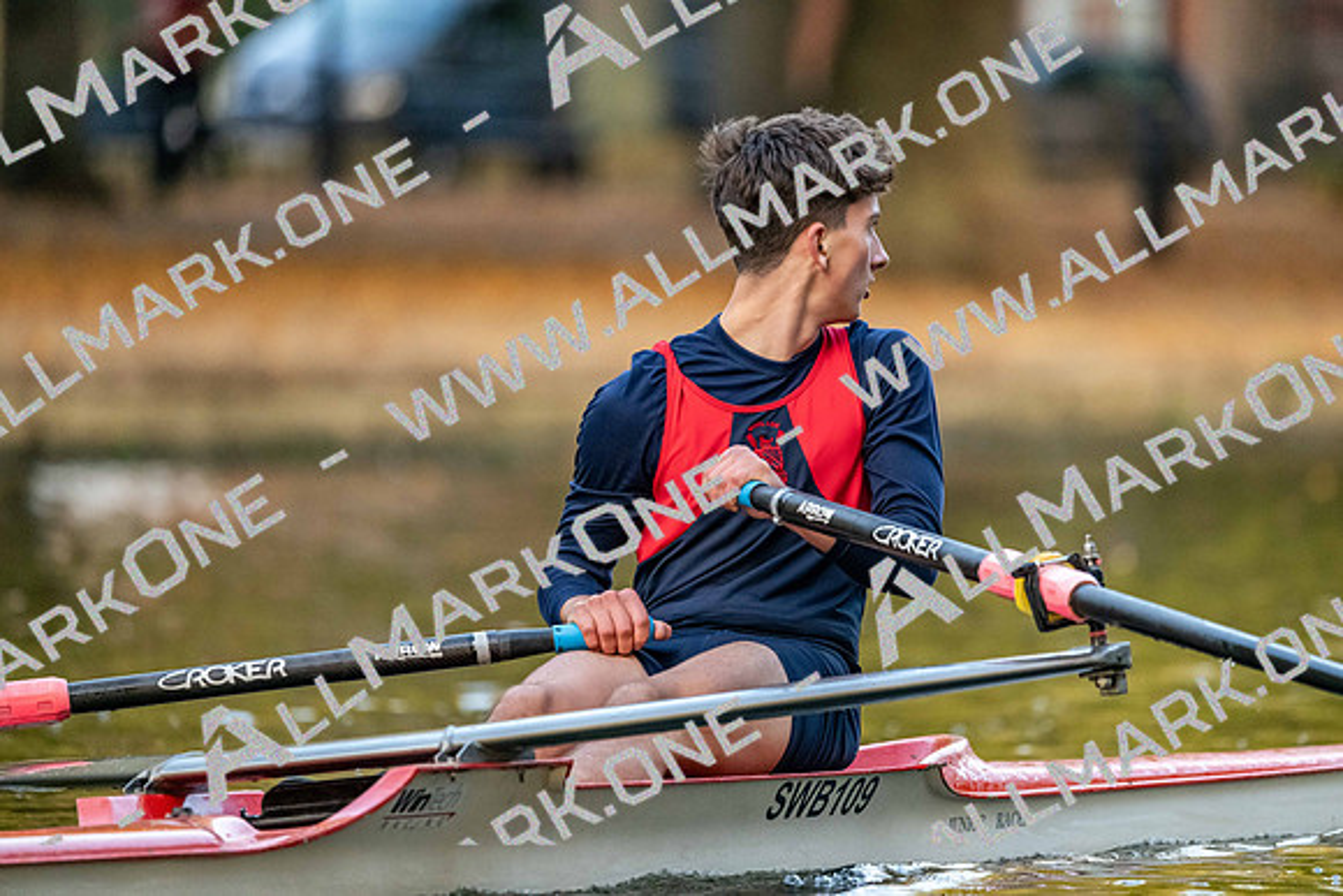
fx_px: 14925
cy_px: 448
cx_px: 672
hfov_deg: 5.2
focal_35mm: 400
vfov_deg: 3.4
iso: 6400
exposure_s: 1/2500
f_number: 4.5
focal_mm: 400
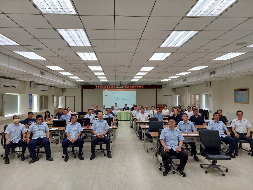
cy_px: 95
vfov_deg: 54.9
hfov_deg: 69.4
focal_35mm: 25
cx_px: 126
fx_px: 183
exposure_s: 1/60
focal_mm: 5.23
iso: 40
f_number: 1.8
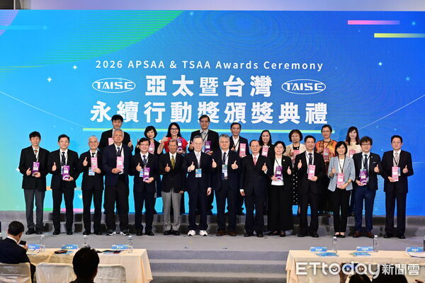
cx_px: 212
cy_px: 142
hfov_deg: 29.7
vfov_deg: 20.0
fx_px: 803
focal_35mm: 68
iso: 1600
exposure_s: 1/125
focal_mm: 68
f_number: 7.1
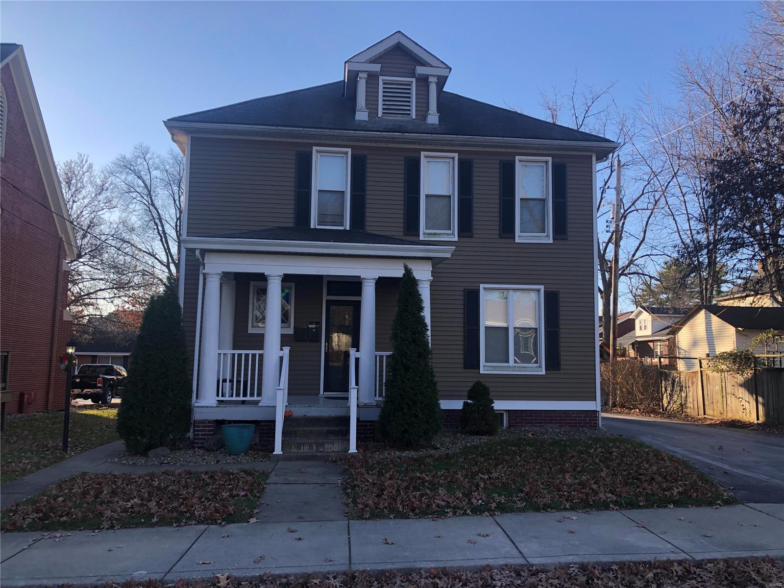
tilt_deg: +5.4
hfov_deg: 63.4
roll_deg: -0.3
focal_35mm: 28
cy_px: 294
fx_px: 634
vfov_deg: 49.7
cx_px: 392
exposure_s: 1/585
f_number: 1.8
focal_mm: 3.99
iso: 20
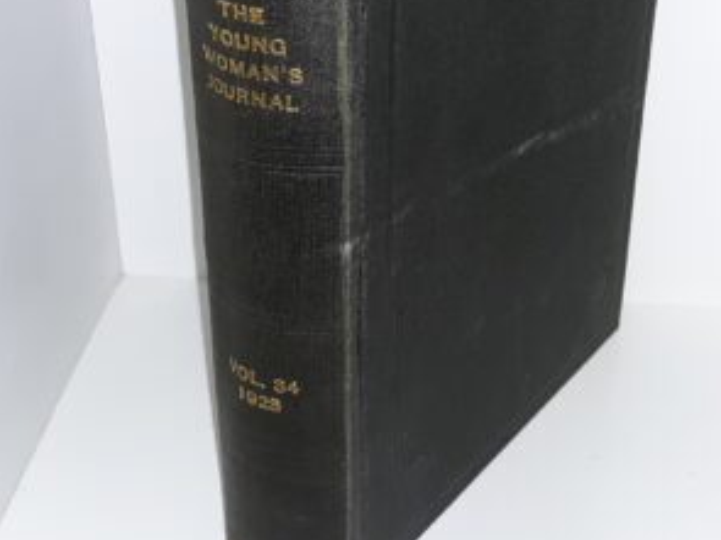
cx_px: 398
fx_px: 1187
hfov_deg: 33.8
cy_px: 103
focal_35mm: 57
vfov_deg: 25.2
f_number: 1.7
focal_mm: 3.7
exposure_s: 1/60
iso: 40
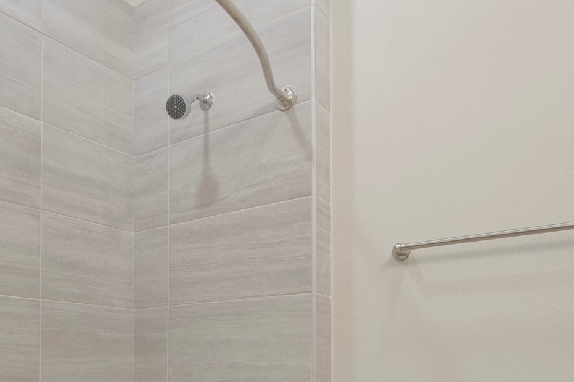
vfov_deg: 34.9
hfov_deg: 53.8
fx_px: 558
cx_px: 215
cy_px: 368
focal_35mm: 35
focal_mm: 10
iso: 100
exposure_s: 1/6
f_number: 5.6
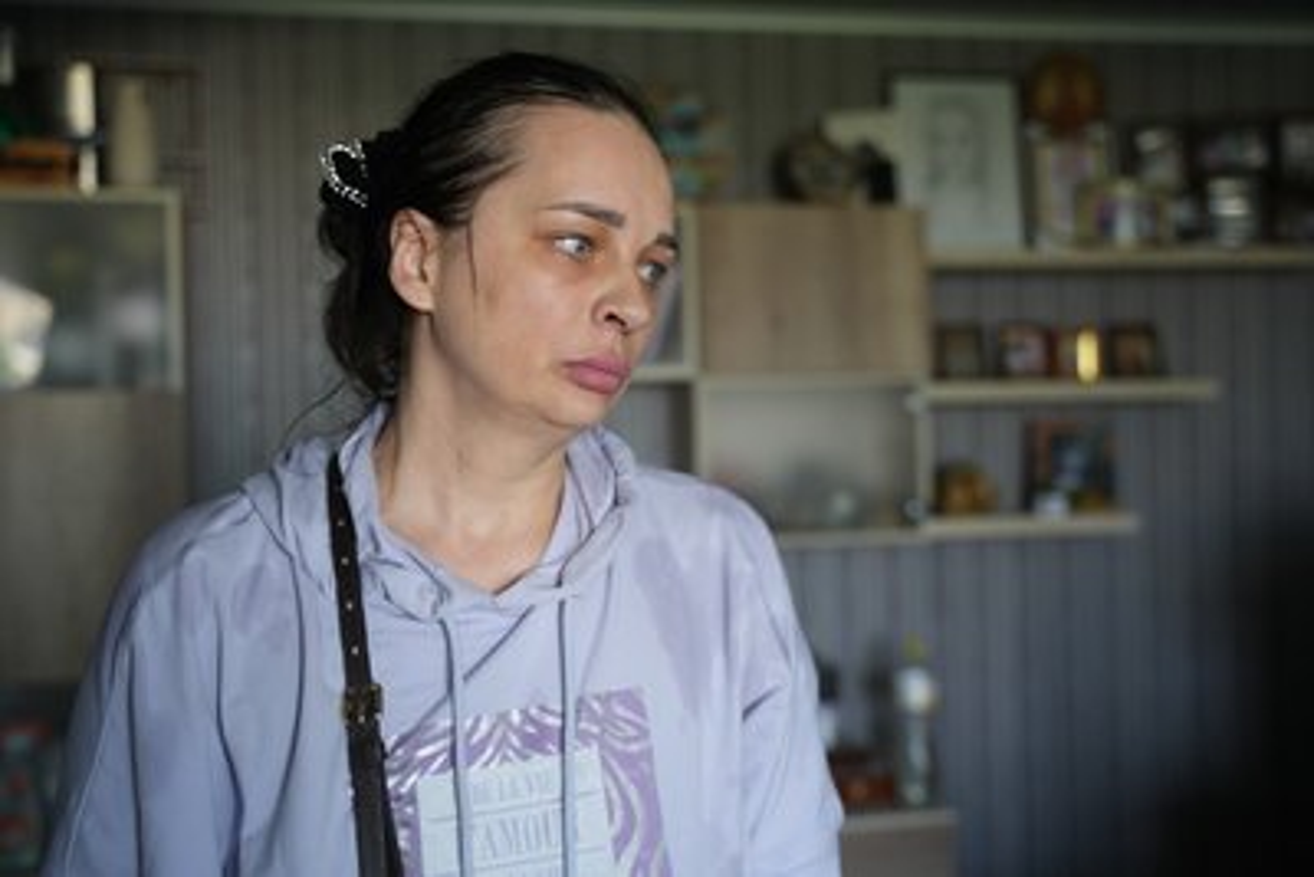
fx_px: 1606
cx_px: 657
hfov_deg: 44.5
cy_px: 438
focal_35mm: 44
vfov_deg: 30.5
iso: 250
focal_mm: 44
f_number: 2.8
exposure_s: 1/50
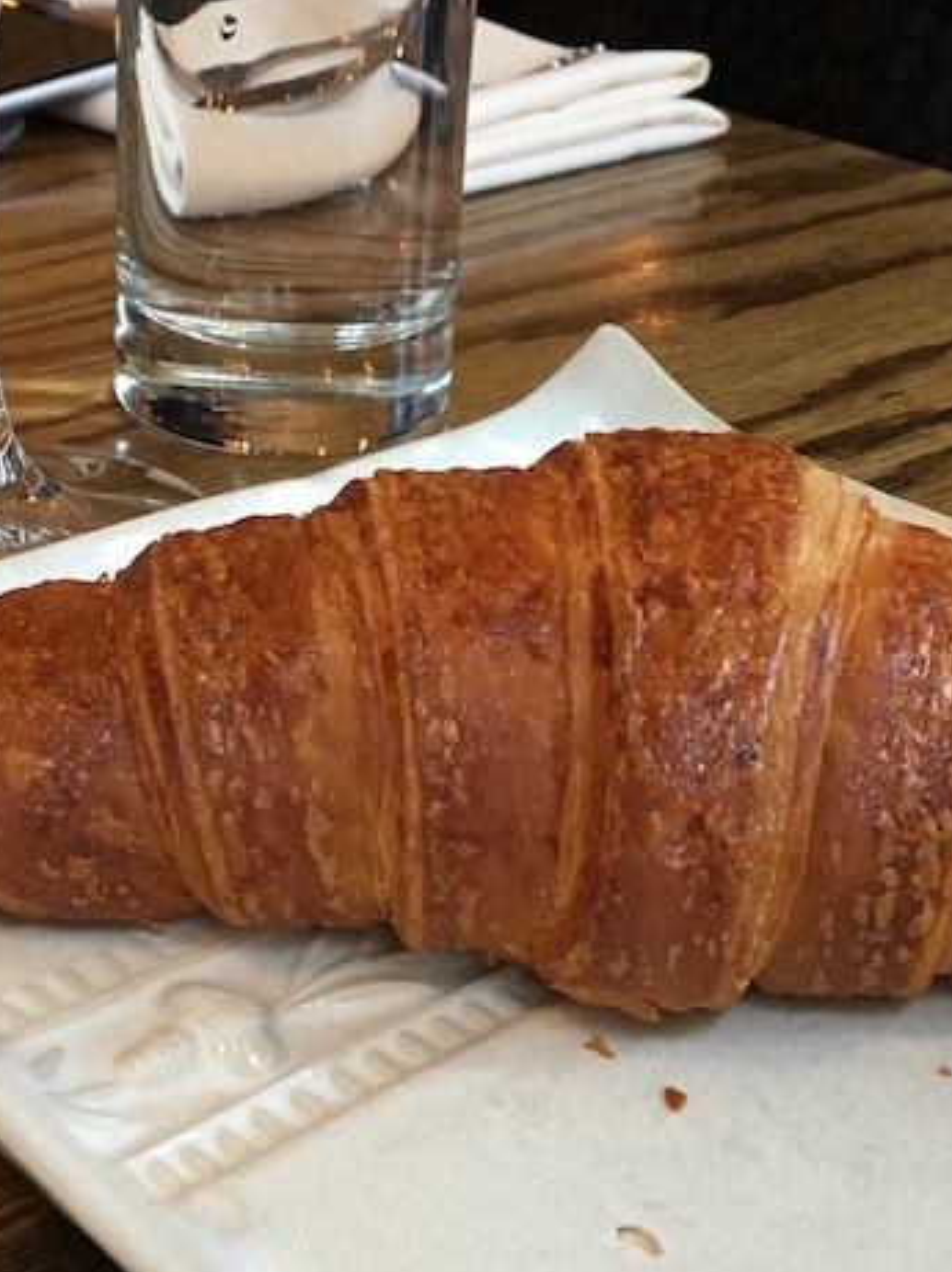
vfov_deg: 27.5
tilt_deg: -12.9
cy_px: 113
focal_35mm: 68
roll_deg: +0.2
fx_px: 2497
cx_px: 348
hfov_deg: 21.5
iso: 100
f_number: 2.2
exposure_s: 1/30
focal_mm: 4.15
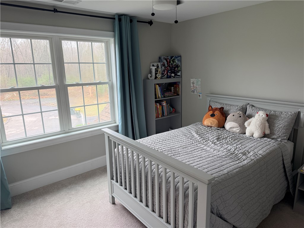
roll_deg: +1.5
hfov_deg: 71.6
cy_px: 114
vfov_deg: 56.8
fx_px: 211
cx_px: 152
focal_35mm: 24
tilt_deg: -12.4
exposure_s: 1/121
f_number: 1.78
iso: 80
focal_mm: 6.76
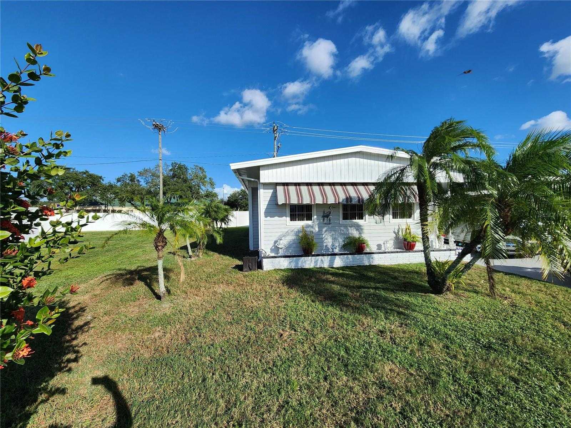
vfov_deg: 89.9
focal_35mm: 13
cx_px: 286
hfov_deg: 106.2
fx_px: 214
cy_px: 214
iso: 50
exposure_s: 1/2384
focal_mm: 2.2
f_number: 2.2
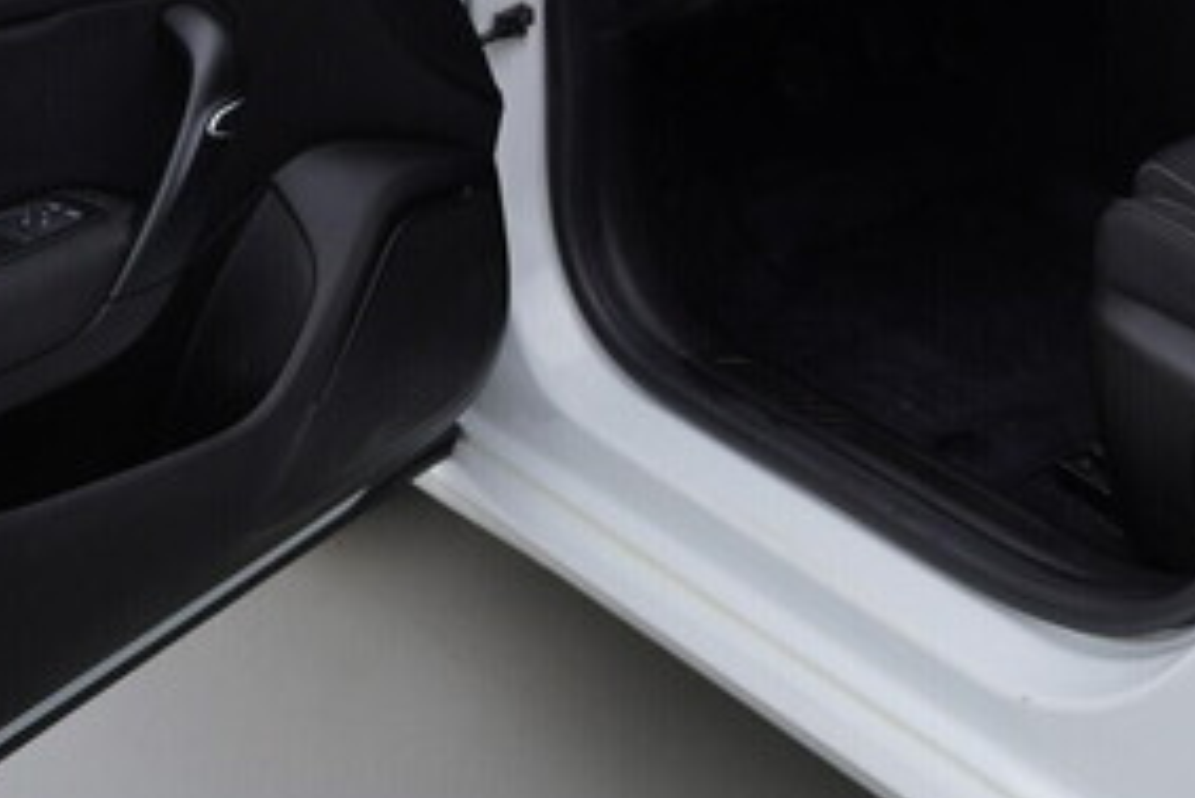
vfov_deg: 19.1
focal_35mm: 70
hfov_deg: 27.9
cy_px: 49
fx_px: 2325
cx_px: 1035
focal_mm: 24
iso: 125
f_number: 4
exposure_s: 1/80
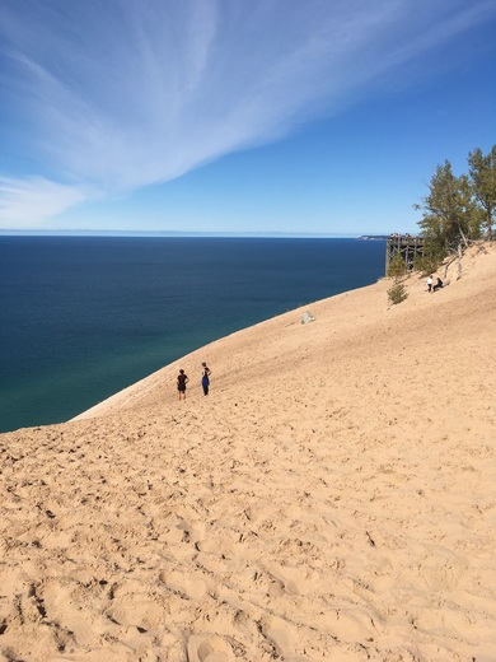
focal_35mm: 29
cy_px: 331
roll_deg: -0.2
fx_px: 554
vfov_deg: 61.7
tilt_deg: -10.9
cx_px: 248
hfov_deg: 48.2
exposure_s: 1/3077
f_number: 2.2
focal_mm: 4.15
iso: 25
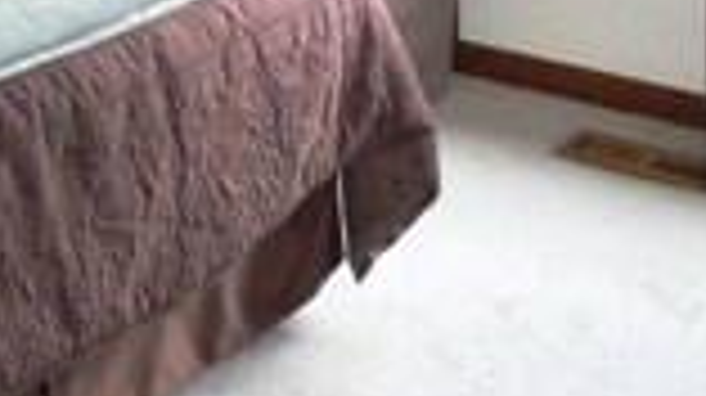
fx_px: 2488
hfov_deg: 15.8
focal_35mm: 133
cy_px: -360
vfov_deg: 8.7
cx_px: -45
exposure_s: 1/30
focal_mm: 5
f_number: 3.4
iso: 400
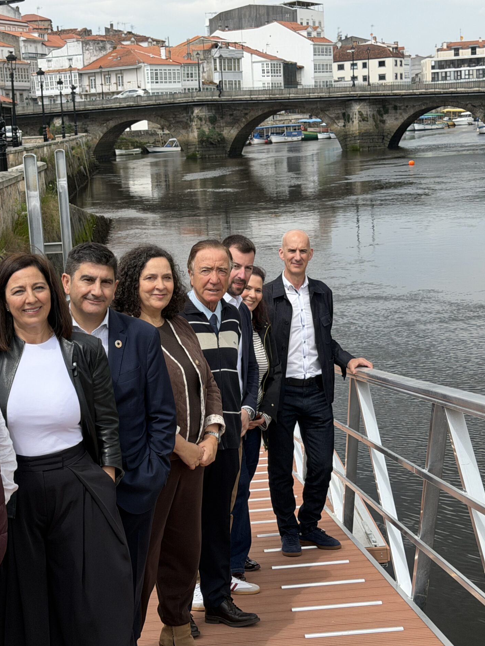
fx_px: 1214
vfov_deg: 29.8
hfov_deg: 22.5
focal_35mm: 65
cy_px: 322
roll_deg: +3.3
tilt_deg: -8.5
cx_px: 178
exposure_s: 1/2865
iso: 64
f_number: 1.78
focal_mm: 6.76
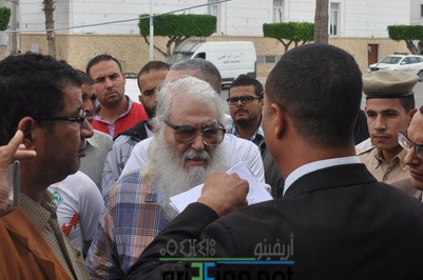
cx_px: 227
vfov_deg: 20.2
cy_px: 98
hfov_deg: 30.1
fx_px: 786
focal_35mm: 67
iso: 200
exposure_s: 1/160
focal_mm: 28
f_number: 6.3
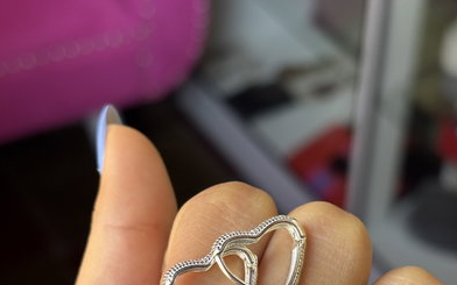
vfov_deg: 17.1
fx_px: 934
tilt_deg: -44.6
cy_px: 262
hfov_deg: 27.5
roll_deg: -0.5
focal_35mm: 75
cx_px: 232
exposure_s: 1/60
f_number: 1.6
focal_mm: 5.96
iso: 64
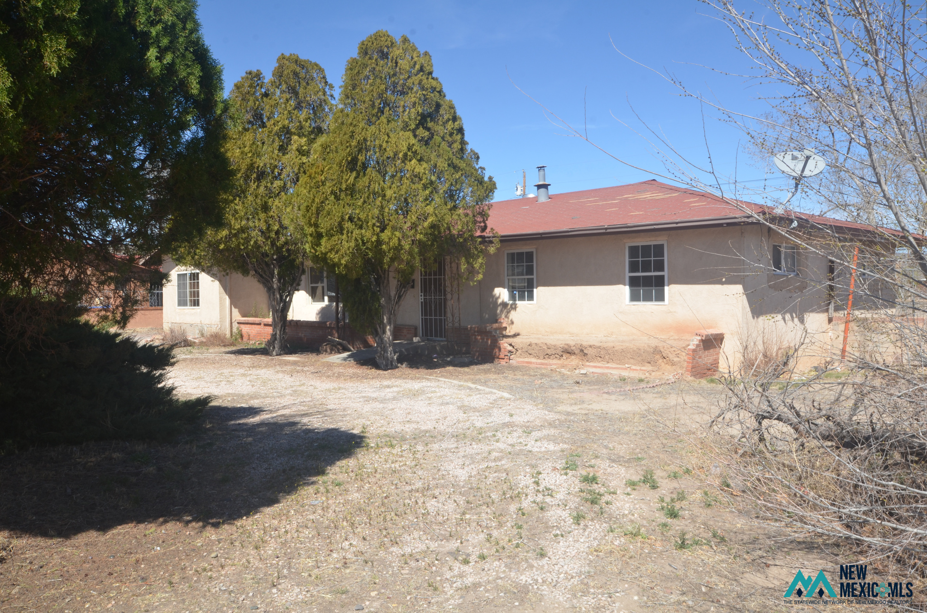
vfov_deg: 43.4
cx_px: 464
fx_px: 771
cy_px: 306
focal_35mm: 30
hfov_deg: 62.0
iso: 160
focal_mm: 20
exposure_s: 1/60
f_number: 16
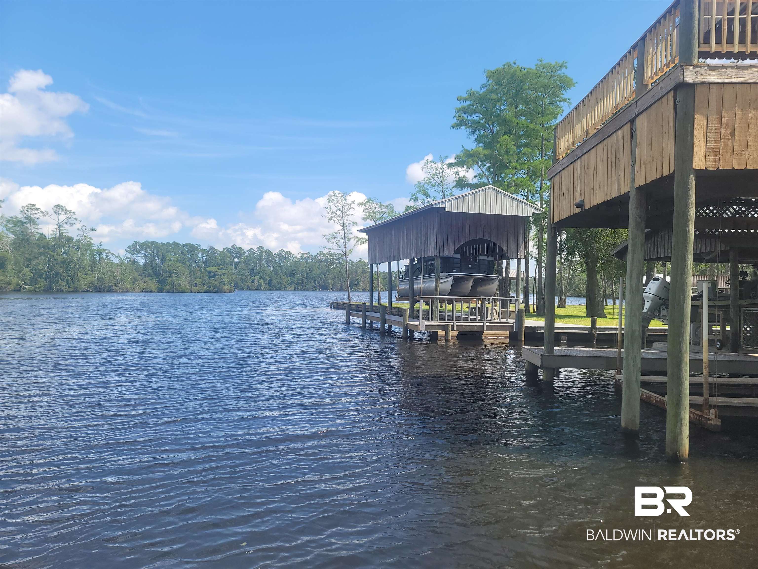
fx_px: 547
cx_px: 379
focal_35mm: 25
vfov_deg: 54.9
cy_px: 284
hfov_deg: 69.4
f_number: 1.8
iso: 20
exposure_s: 1/722
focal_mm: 7
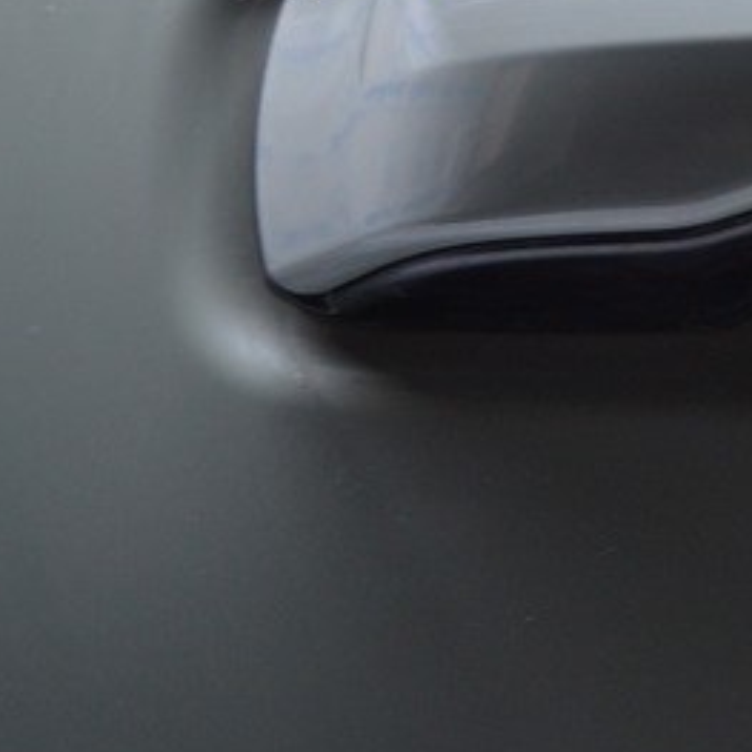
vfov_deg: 13.5
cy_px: 159
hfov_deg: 12.4
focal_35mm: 129
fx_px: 3171
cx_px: 1327
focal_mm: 26
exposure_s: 1/60
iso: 500
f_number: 4.2
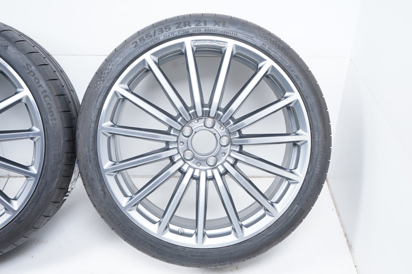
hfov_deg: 47.4
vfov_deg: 32.6
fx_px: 469
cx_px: 206
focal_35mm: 41
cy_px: 137
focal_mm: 41
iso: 250
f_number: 5.6
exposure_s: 1/125
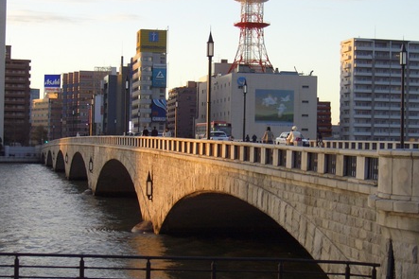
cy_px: 140
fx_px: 849
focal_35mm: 73
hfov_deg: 27.7
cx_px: 212
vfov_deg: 18.7
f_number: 3.7
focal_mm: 14.2
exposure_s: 1/320
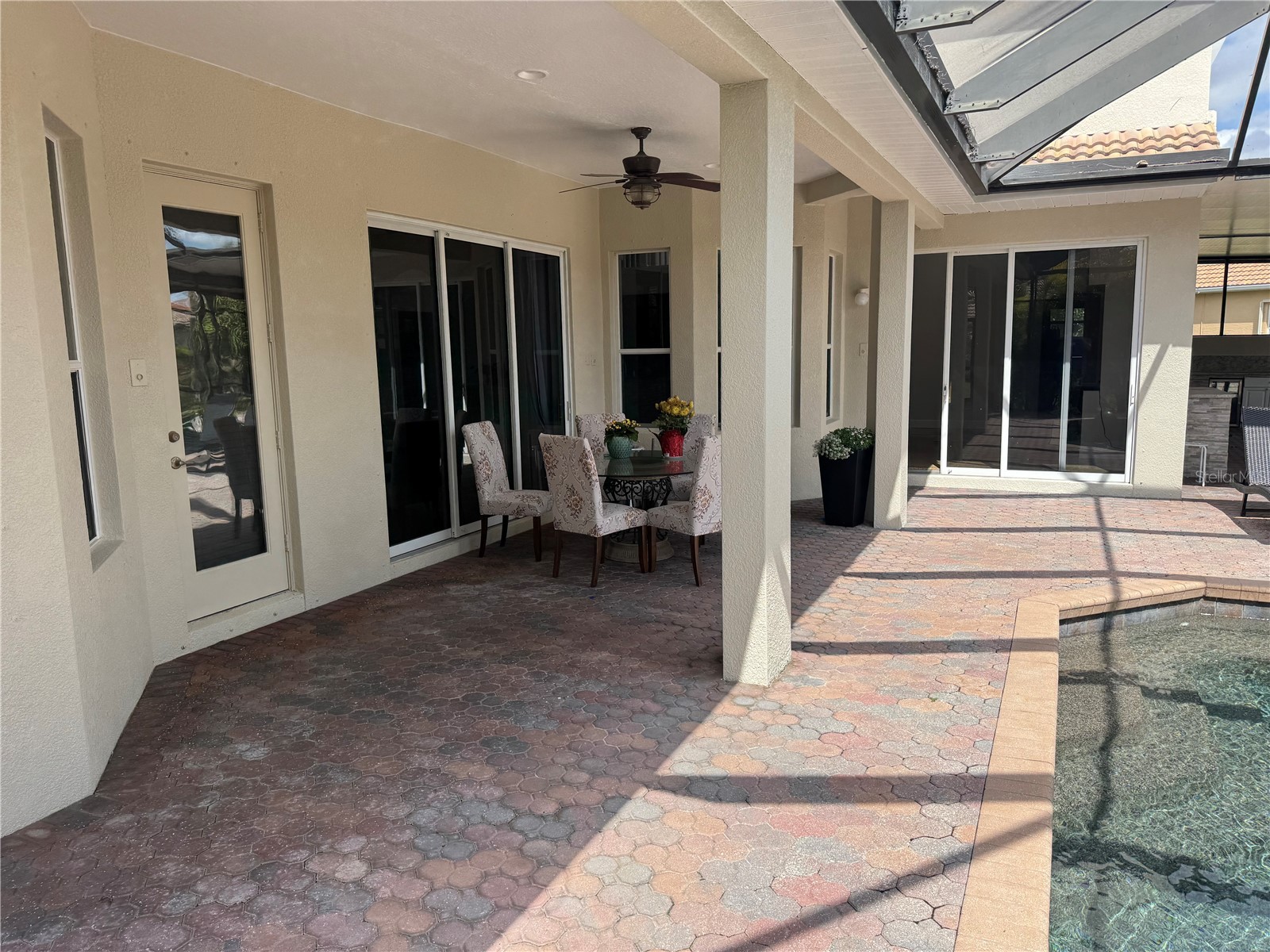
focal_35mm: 24
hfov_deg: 71.6
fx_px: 881
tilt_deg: -8.3
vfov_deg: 56.8
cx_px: 635
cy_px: 476
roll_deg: +3.6
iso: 80
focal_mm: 6.76
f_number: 1.78
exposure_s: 1/1637
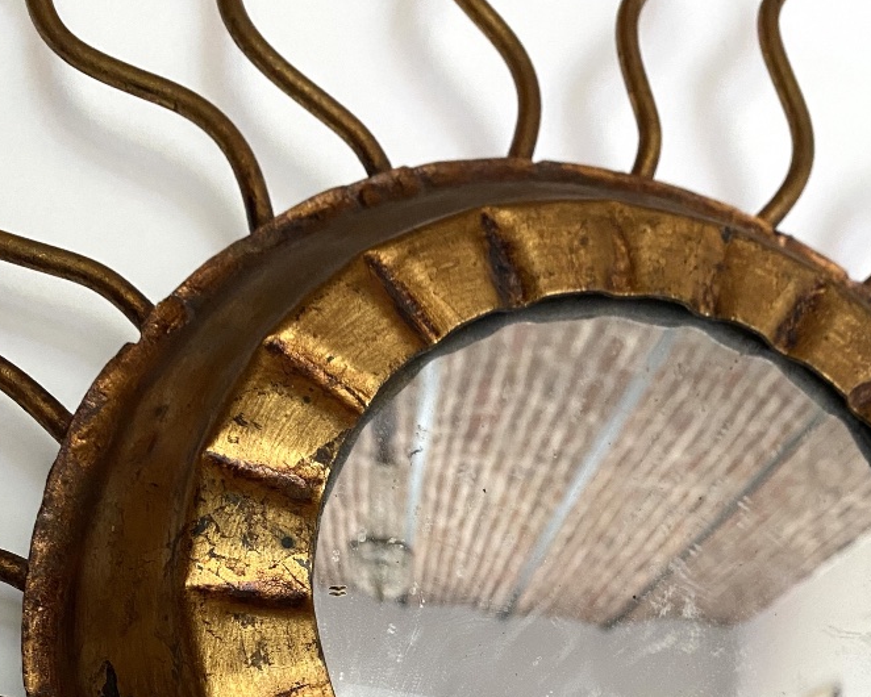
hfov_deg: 40.1
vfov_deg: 29.7
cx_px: 530
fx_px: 1186
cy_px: 755
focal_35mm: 46
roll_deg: -2.0
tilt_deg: +16.5
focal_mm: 4.25
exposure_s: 1/60
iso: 250
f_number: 1.8
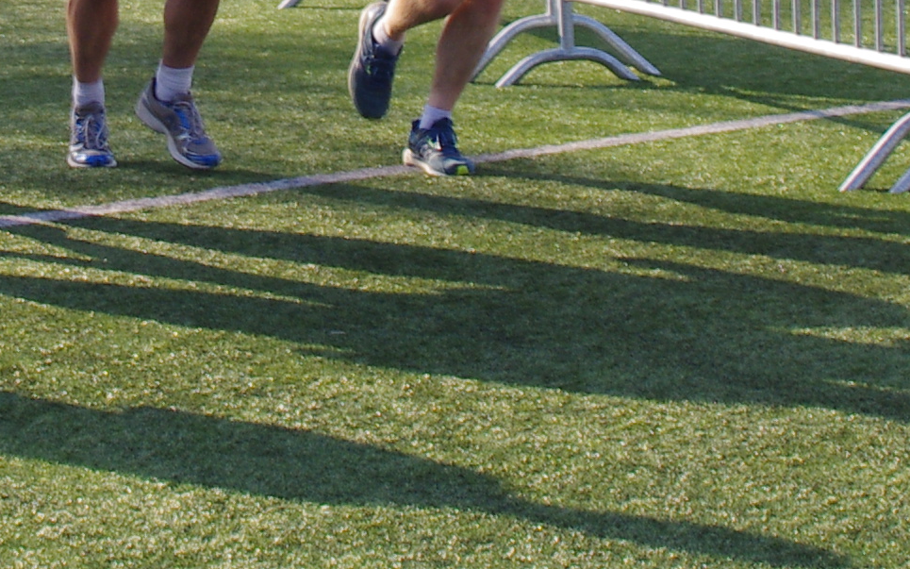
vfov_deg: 6.8
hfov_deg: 11.0
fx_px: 4712
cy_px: -293
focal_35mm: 190
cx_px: 112
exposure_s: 1/125
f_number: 11
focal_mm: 28
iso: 200
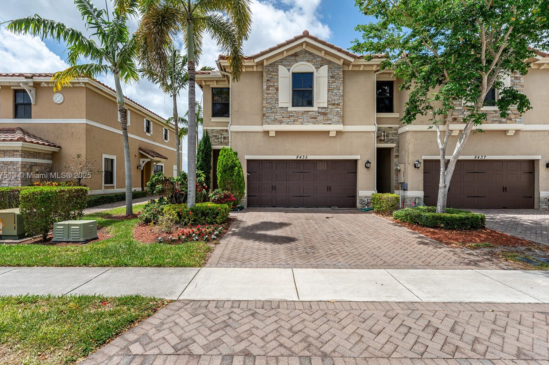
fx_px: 259
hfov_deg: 93.3
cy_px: 176
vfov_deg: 70.4
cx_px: 266
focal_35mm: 17
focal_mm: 16
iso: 200
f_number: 8
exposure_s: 1/640
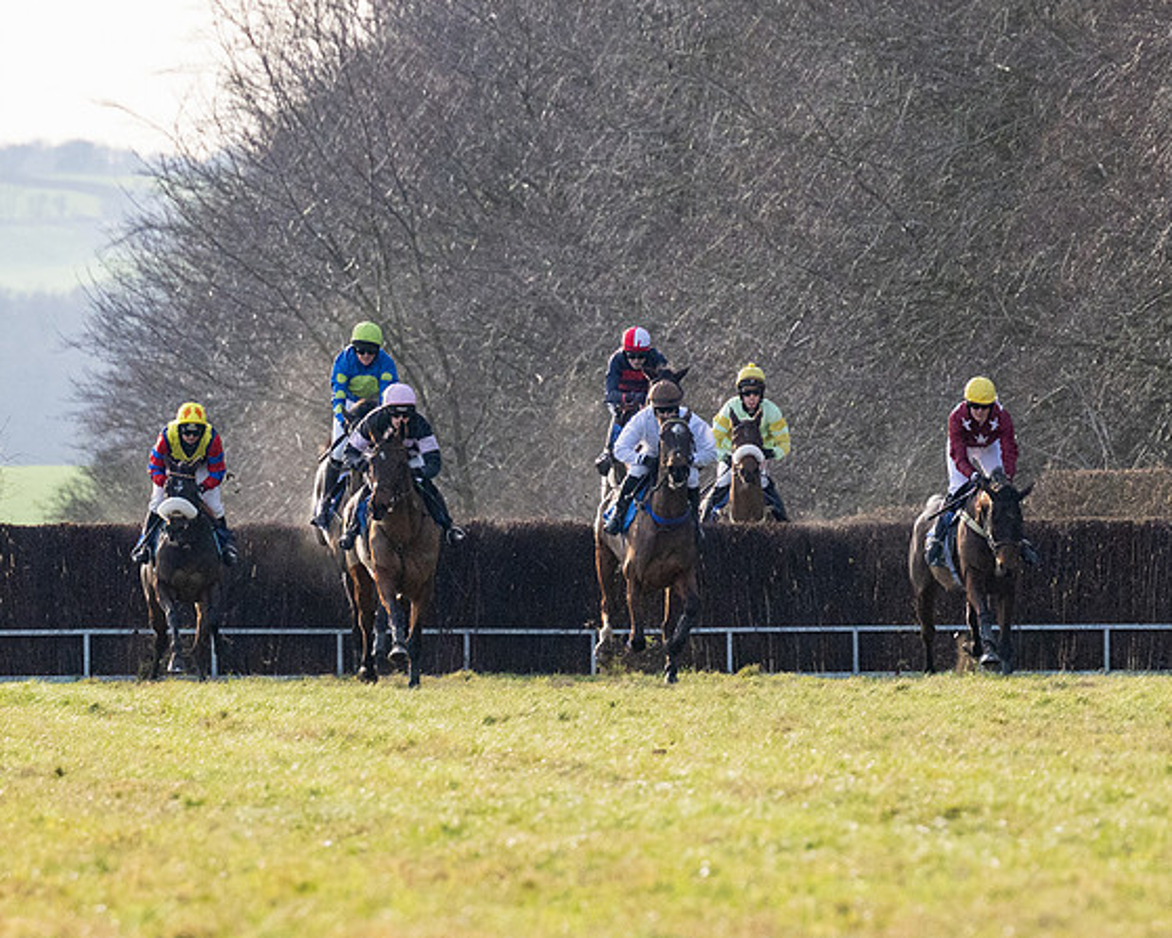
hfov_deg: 3.5
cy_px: 552
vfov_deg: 2.8
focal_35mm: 559
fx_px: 19386
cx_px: 677
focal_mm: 200
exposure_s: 1/4000
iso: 800
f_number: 5
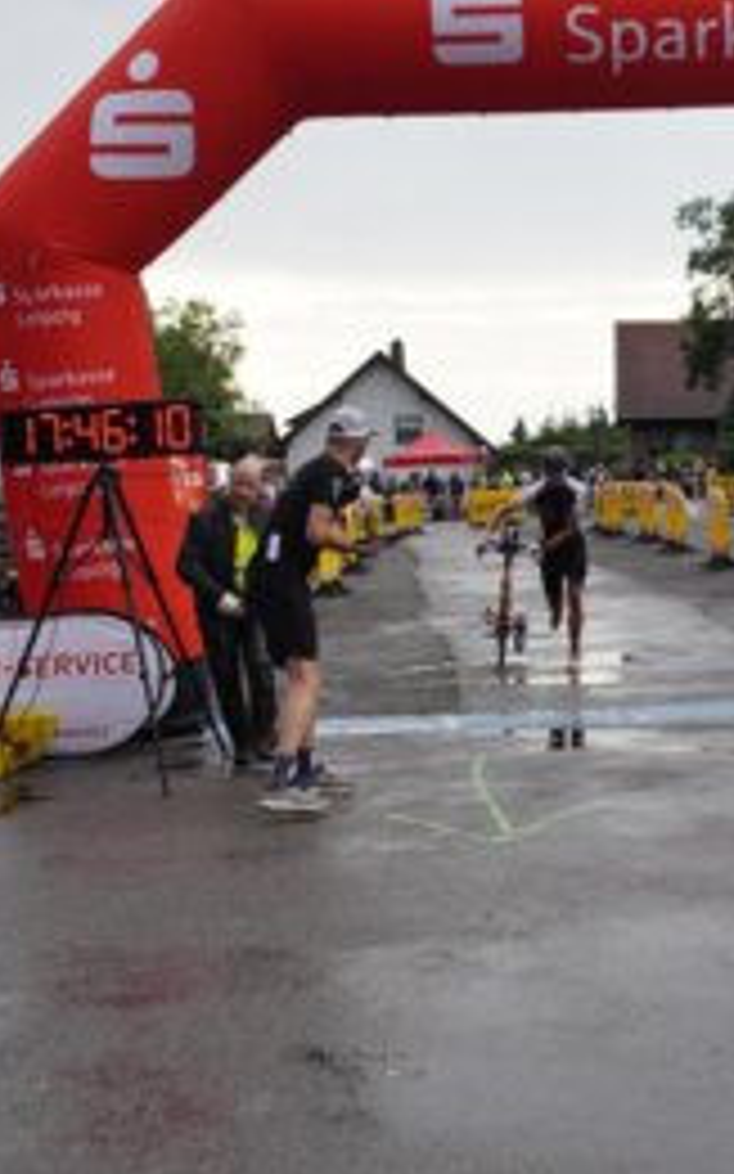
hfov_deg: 20.7
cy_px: 596
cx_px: 702
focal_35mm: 61
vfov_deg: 33.5
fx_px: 1953
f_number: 6.3
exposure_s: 1/640
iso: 1600
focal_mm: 26
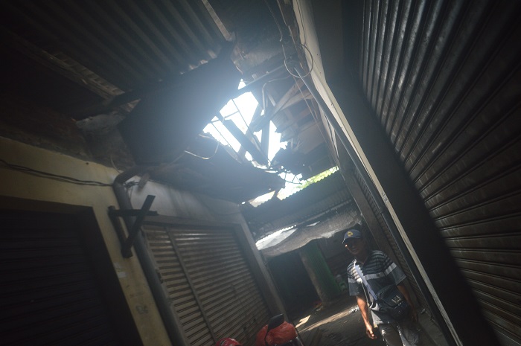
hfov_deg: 67.4
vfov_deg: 47.8
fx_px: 390
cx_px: 260
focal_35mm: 27
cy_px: 173
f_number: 3.5
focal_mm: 18
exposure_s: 1/500
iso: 400
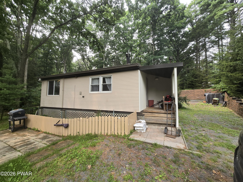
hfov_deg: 106.2
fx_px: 91
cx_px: 122
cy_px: 91
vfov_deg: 89.9
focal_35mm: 13
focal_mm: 2.2
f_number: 2.2
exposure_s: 1/257
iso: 50
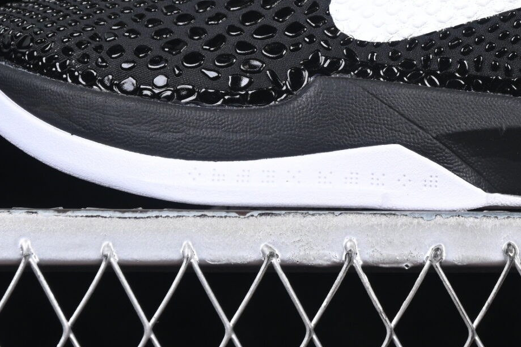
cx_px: 458
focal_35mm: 209
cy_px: -87
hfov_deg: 9.8
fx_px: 3025
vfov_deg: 6.5
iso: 160
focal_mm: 50
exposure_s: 1/50
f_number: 6.3
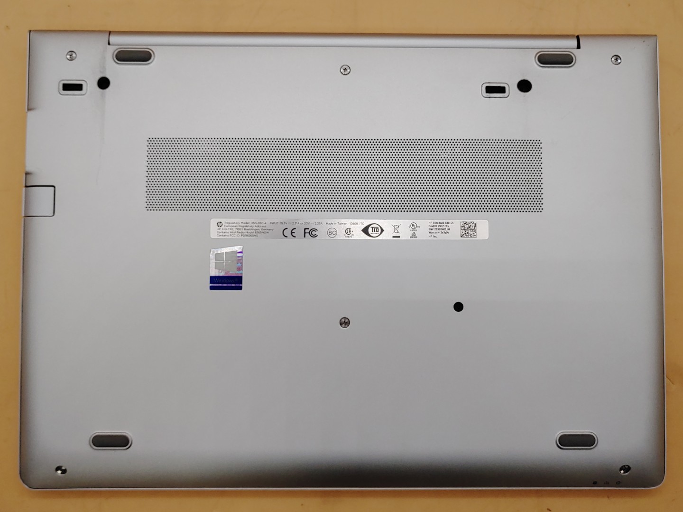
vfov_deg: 42.9
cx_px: 342
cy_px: 256
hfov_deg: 55.4
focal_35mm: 33
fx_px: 651
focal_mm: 4.36
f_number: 1.8
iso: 50
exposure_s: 1/330
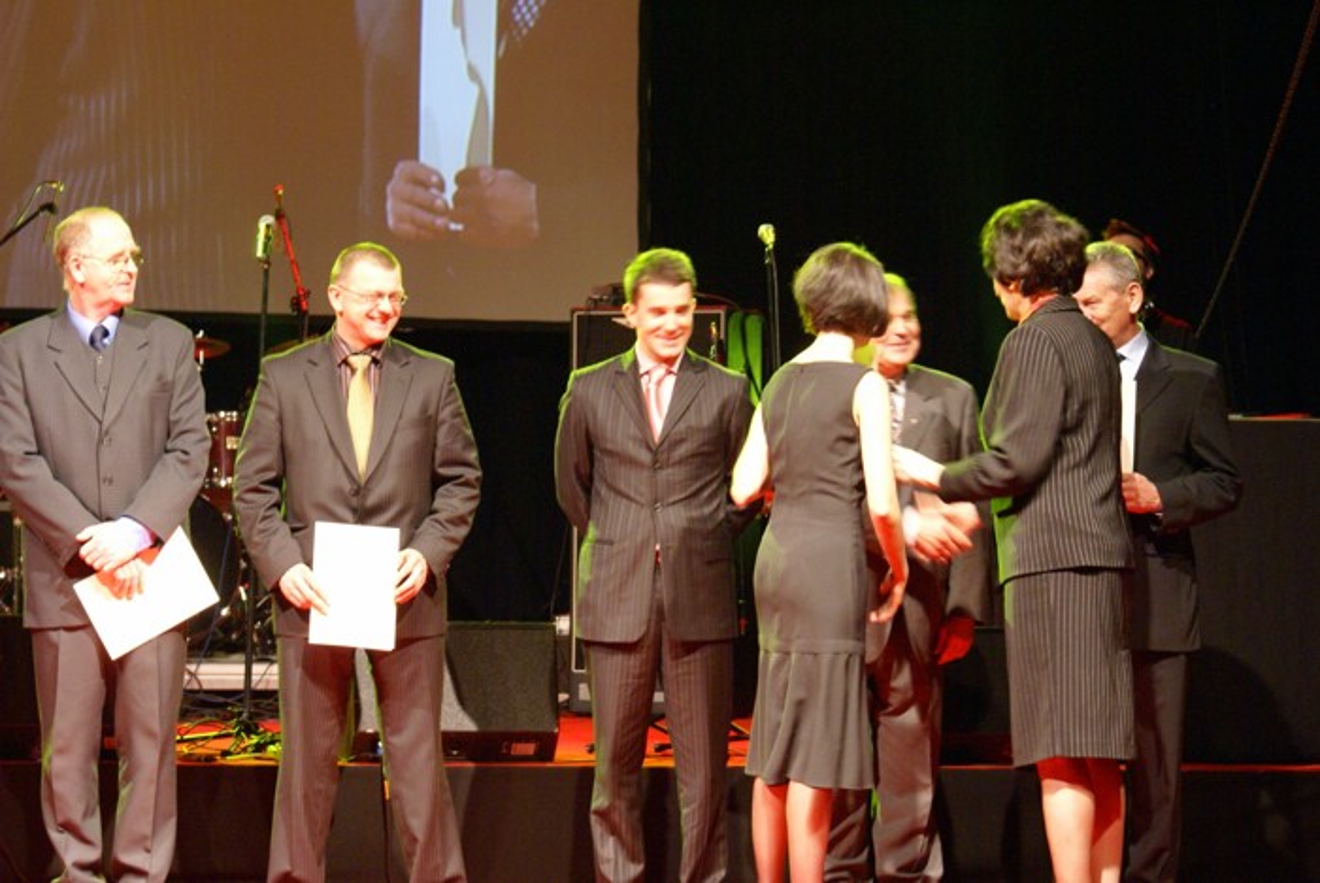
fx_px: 3853
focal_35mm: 105
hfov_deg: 19.4
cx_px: 660
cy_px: 442
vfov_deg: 13.1
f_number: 5.6
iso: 800
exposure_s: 1/15
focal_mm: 70
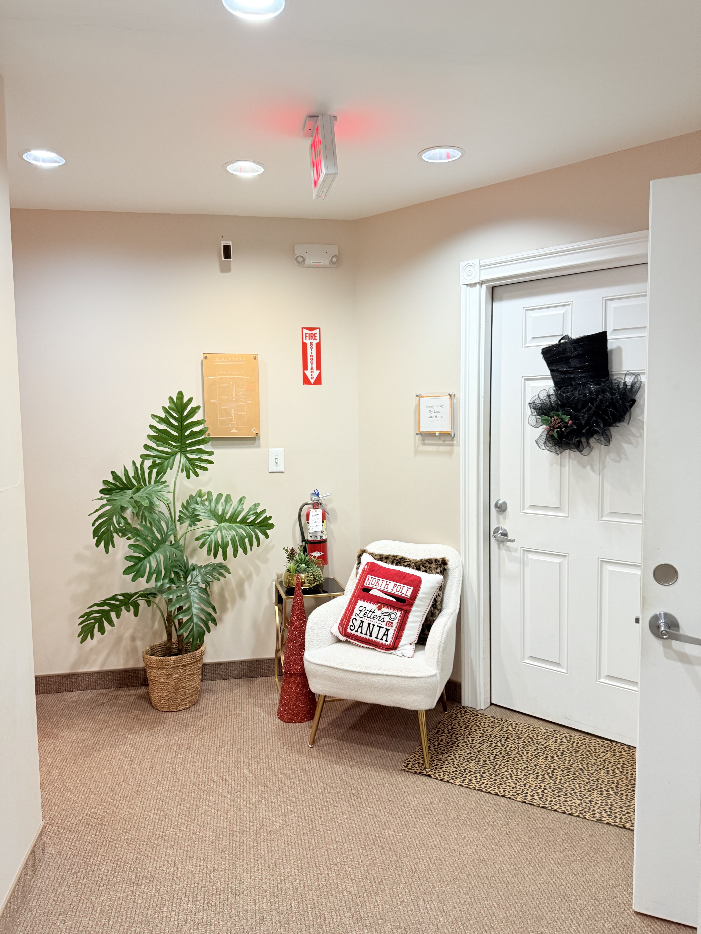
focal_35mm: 24
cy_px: 467
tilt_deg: -6.0
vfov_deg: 71.6
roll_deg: +1.1
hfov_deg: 56.8
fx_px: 648
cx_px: 350
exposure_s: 1/60
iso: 125
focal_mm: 6.76
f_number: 1.78
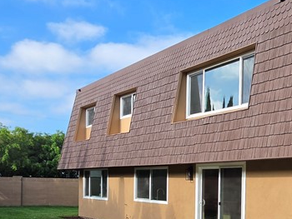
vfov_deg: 36.0
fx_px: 321
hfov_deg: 43.4
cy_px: 187
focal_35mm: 38
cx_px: 278
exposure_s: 1/1000
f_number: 1.9
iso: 40
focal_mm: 2.2
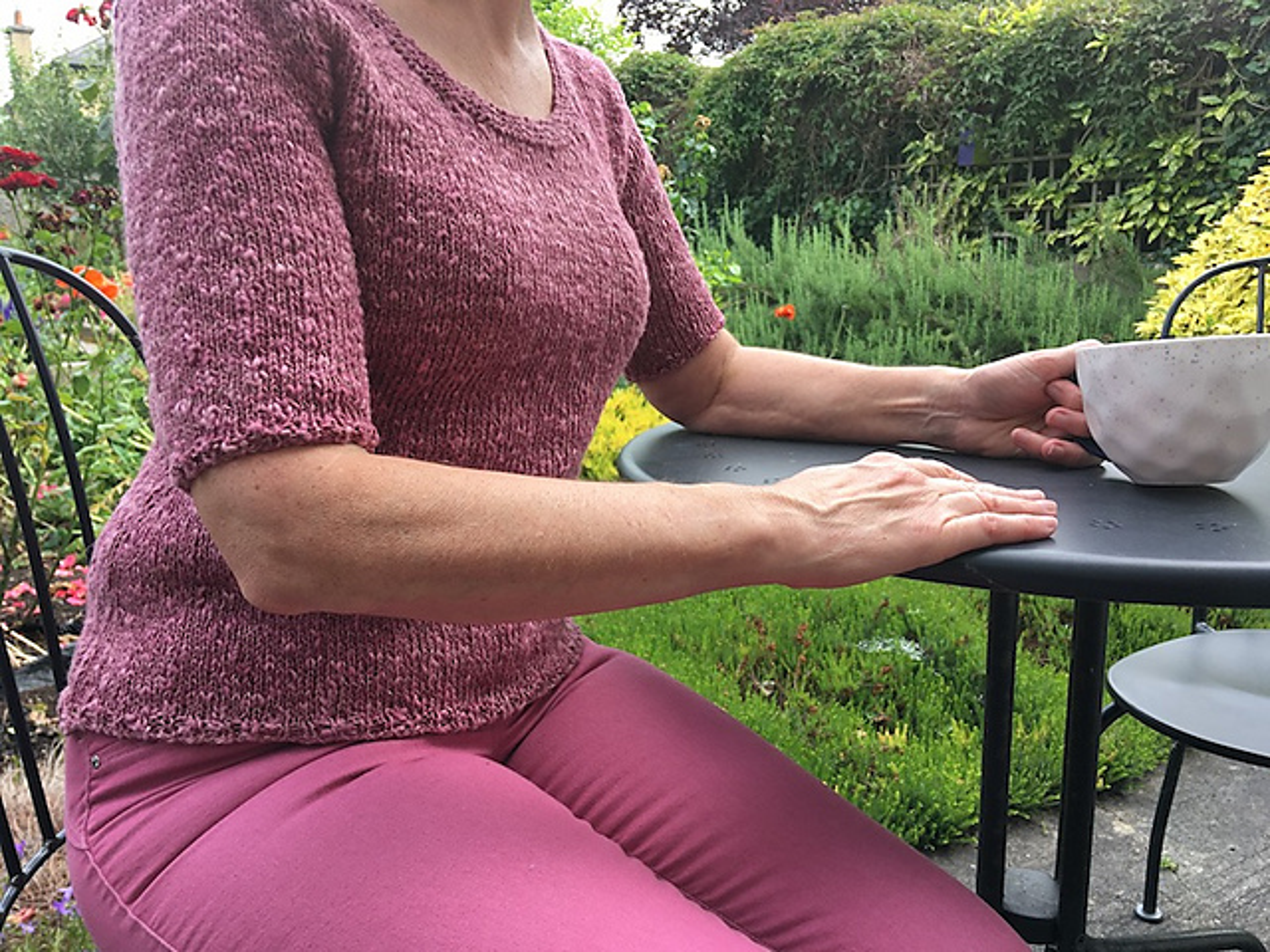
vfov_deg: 48.2
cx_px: 635
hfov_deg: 61.7
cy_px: 476
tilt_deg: -11.7
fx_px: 1064
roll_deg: +2.1
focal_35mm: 29
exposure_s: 1/217
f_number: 2.2
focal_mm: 4.15
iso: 25
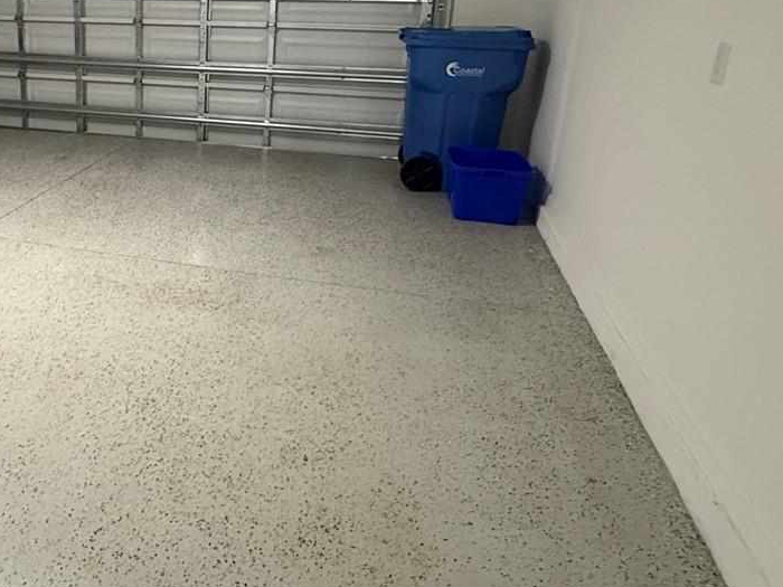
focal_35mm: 32
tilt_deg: -15.9
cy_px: 190
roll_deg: -0.6
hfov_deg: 53.0
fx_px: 724
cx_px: 155
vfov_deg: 43.5
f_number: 2.2
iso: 640
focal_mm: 2.22
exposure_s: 1/60
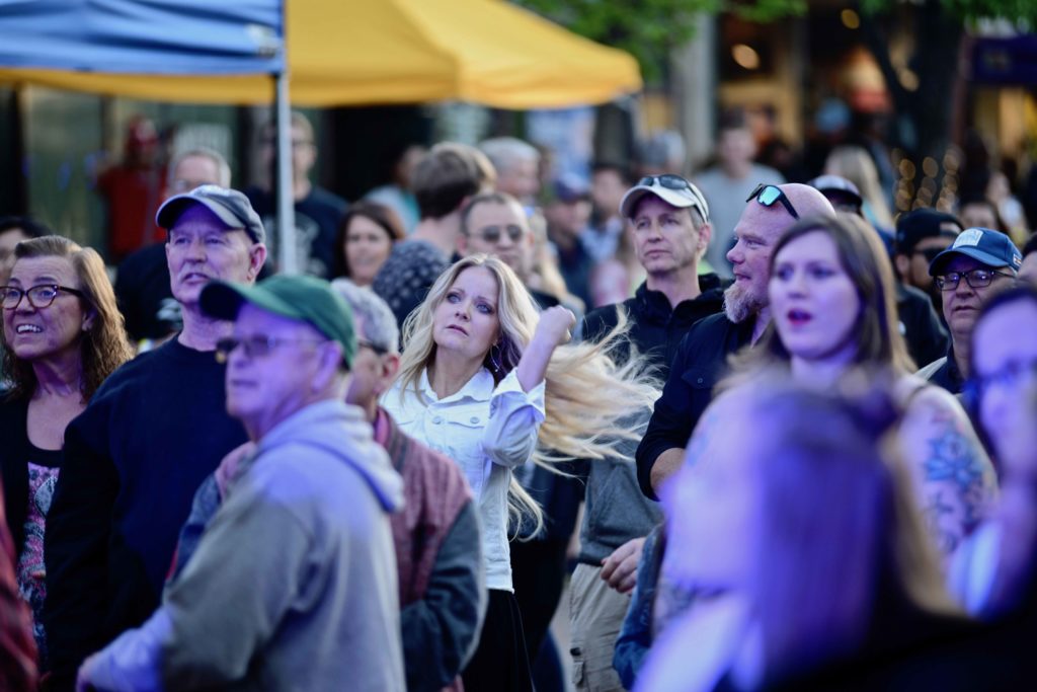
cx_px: 518
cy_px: 346
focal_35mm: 200
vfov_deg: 6.9
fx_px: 5762
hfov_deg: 10.3
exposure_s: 1/125
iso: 280
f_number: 2.8
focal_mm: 200
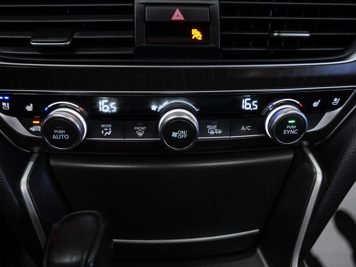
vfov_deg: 53.1
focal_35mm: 26
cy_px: 134
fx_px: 267
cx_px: 178
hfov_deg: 67.4
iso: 1000
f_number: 3.5
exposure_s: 1/50
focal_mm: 24
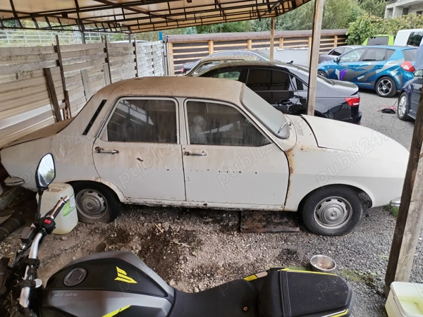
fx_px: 354
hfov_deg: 61.7
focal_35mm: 29
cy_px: 158
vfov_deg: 48.2
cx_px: 212
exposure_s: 1/167
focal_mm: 4.75
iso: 100
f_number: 1.8
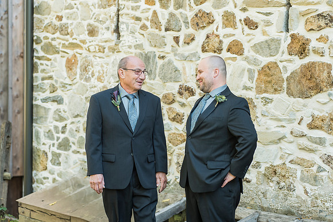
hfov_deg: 22.1
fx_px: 851
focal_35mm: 92
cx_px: 166
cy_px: 111
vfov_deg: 14.9
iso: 1000
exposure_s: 1/400
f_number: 4
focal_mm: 92
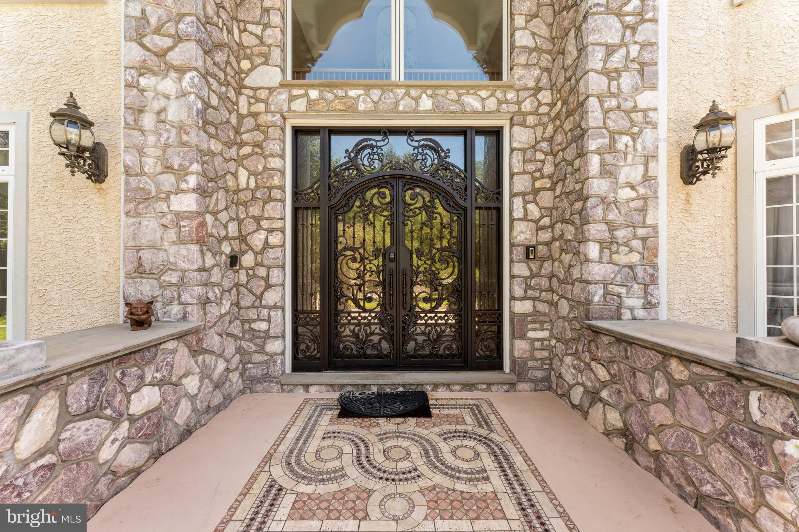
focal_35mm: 14
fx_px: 311
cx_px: 400
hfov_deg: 104.3
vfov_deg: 81.2
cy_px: 266
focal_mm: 14
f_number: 11
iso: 125
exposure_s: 1/15
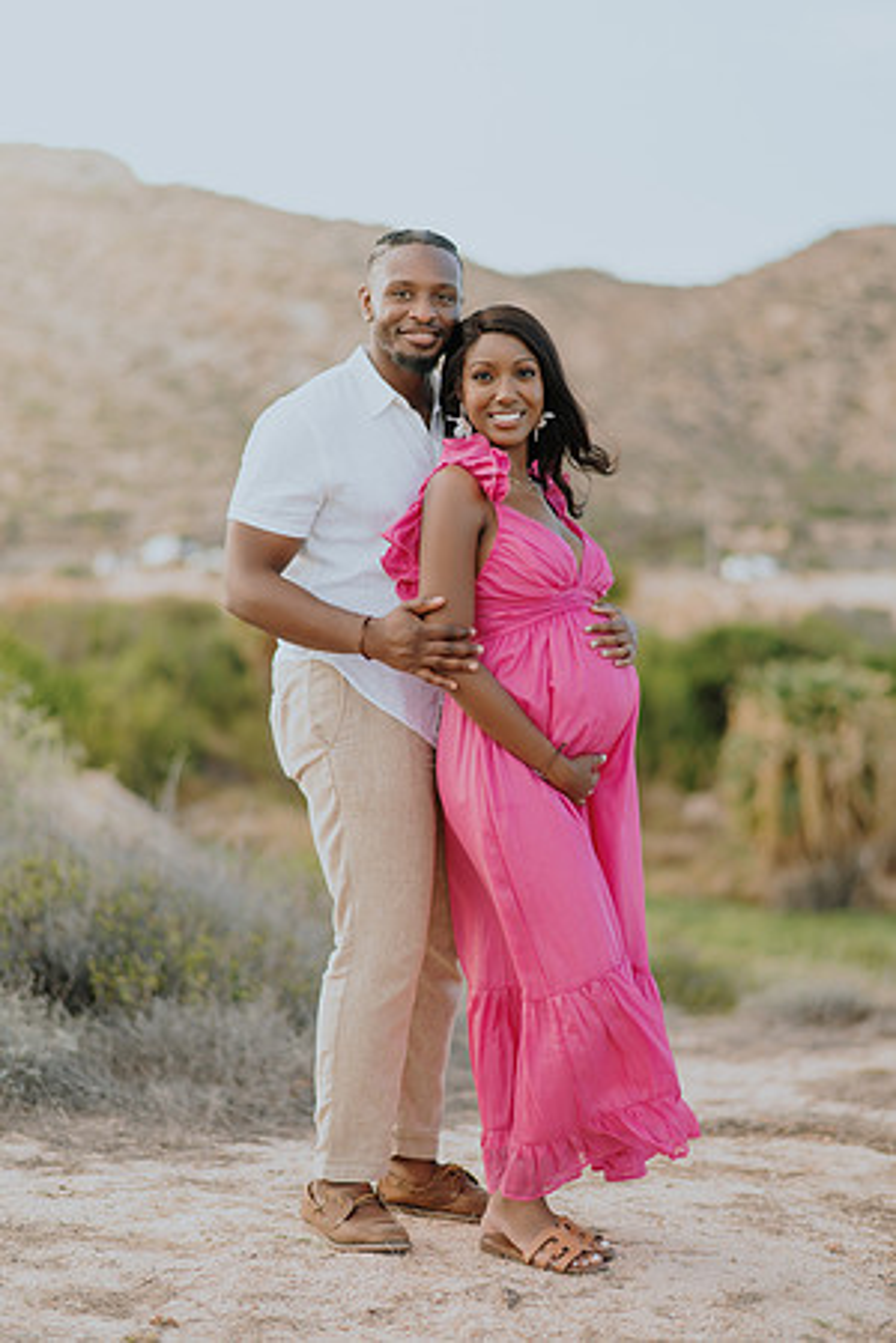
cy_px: 672
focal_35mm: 58
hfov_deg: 23.4
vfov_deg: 34.5
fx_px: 2165
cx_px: 448
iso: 50
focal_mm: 58
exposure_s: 1/640
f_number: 1.4
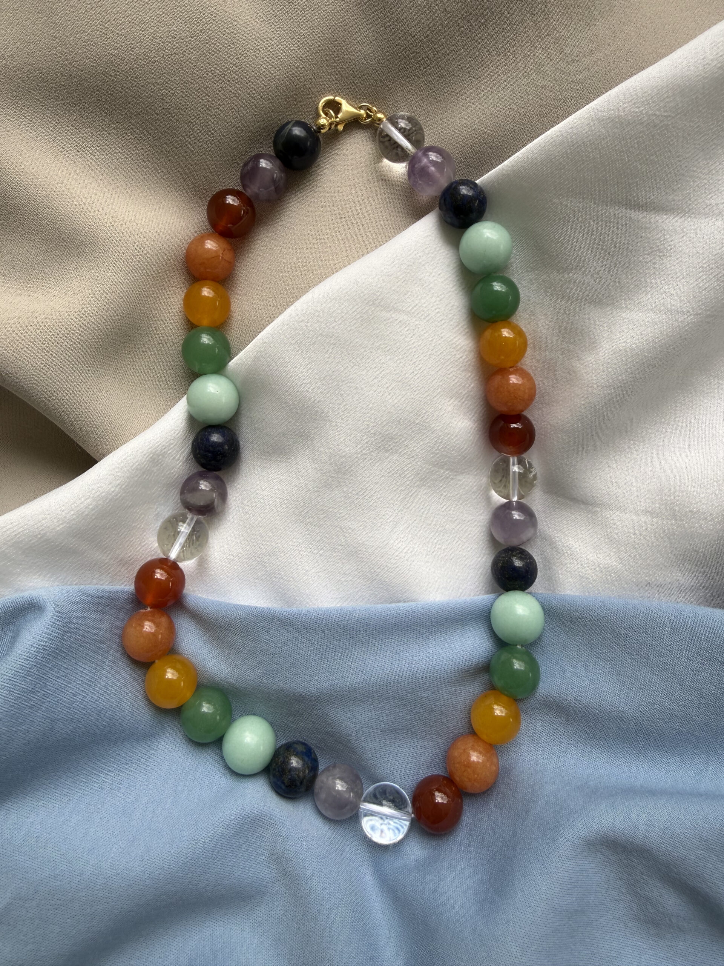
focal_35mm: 24
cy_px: 483
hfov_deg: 56.8
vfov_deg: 71.6
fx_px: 669
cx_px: 362
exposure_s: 1/484
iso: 40
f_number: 2.2
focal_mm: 2.22
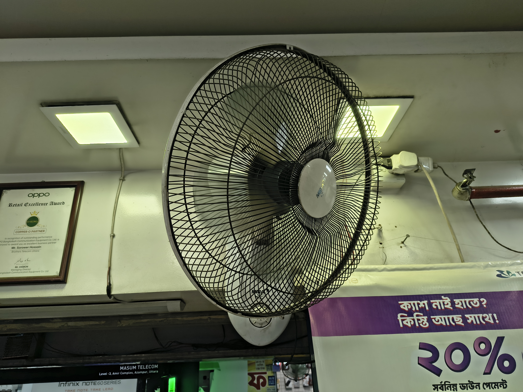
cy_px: 196
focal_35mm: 24
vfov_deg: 56.8
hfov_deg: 71.6
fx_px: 363
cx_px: 262
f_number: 1.8
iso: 100
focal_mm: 5.56
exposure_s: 1/250
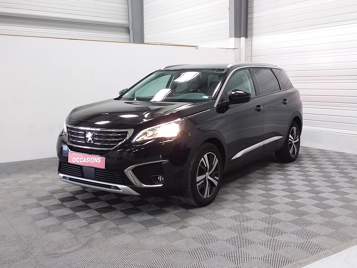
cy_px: 134
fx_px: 289
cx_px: 178
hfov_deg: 63.4
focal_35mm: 28
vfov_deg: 49.7
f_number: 1.9
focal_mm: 2.91
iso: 100
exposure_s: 1/33
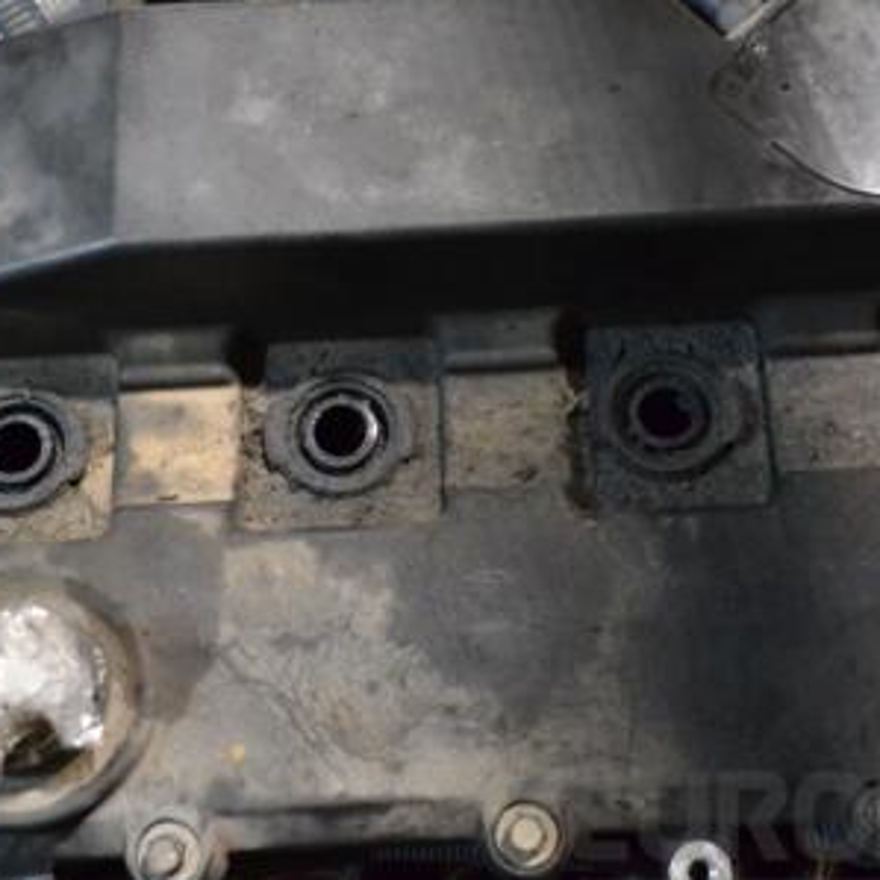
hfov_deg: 36.7
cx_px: 515
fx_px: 1323
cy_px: 424
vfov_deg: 36.8
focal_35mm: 46
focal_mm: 18
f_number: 5
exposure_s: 1/100
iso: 3200
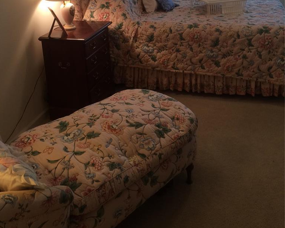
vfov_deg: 37.6
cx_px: 142
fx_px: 320
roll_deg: +3.1
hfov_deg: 47.9
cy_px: 42
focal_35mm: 38
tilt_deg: -17.9
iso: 64
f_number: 2.2
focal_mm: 4.15
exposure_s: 1/30
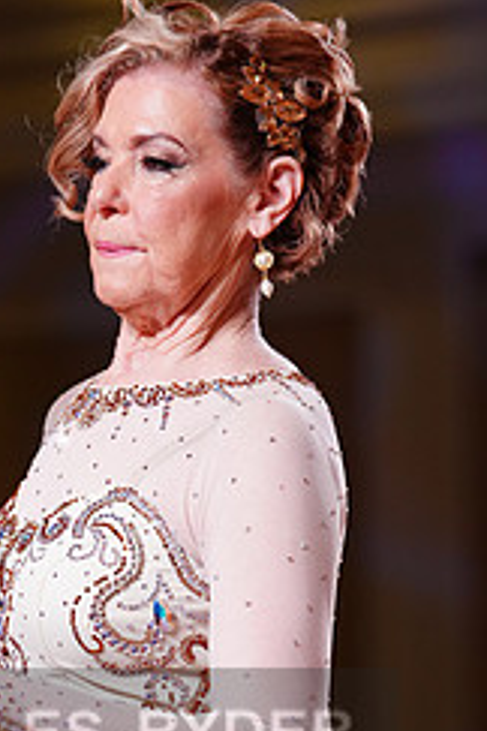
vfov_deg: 7.7
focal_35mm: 267
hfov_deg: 5.1
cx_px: -14
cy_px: 770
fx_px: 5417
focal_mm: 112
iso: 1000
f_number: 2.8
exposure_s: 1/400
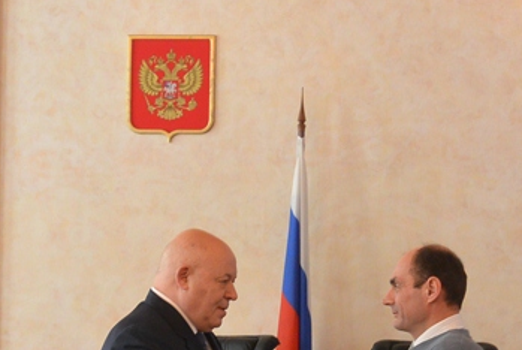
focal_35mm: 140
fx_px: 2033
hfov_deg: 14.6
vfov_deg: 9.8
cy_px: 290
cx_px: 299
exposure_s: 1/80
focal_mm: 22.6
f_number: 5.3
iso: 800
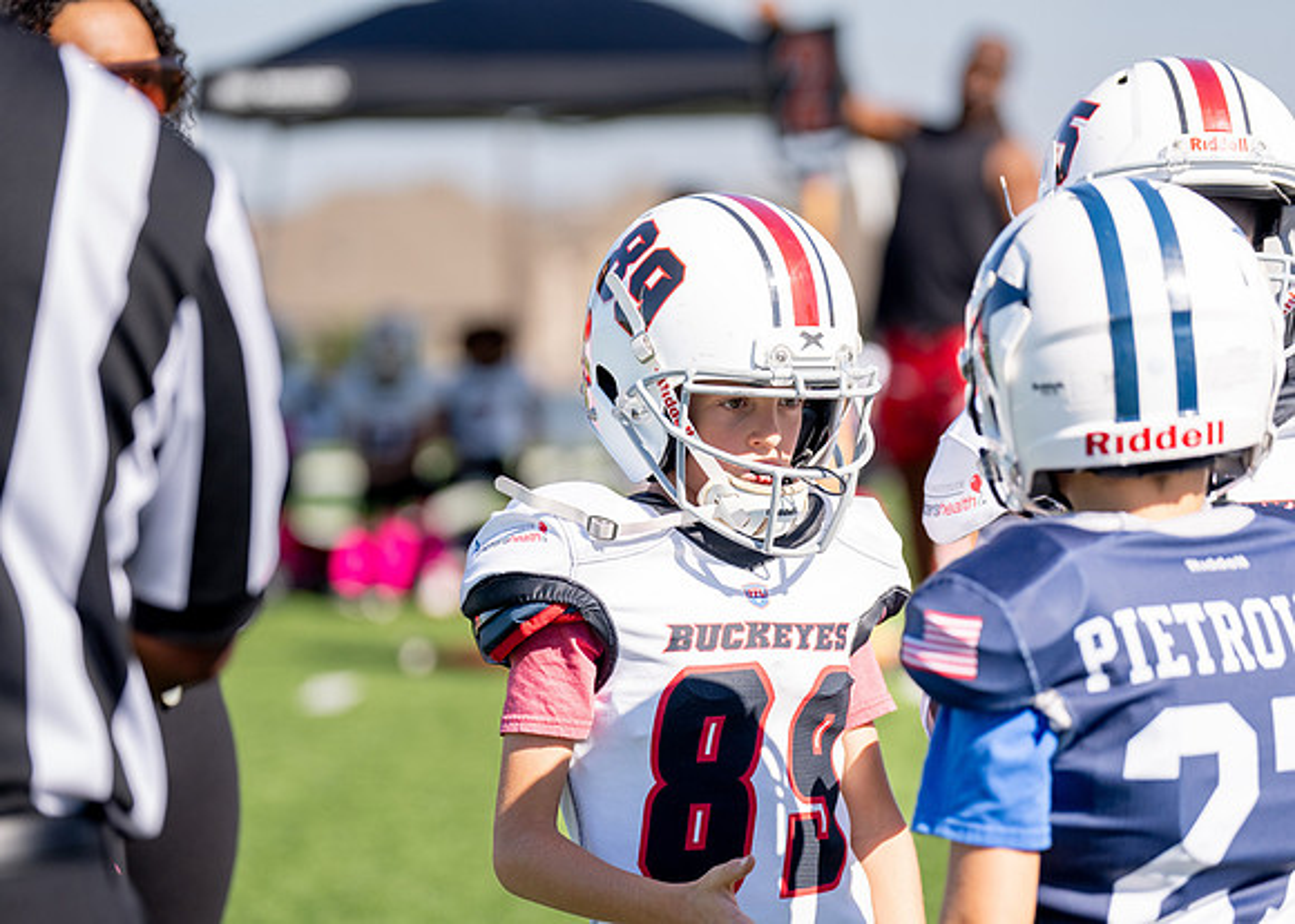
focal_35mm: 138
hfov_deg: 14.5
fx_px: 5087
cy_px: 474
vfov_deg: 10.4
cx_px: 684
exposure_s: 1/4000
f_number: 2.8
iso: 250
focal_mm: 126
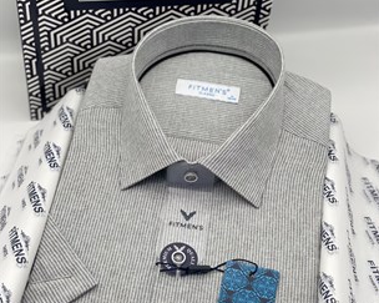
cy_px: 169
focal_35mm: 69
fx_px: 774
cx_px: 190
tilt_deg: -43.9
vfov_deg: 22.1
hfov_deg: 27.5
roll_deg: -3.5
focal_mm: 6
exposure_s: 1/114
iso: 25
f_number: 2
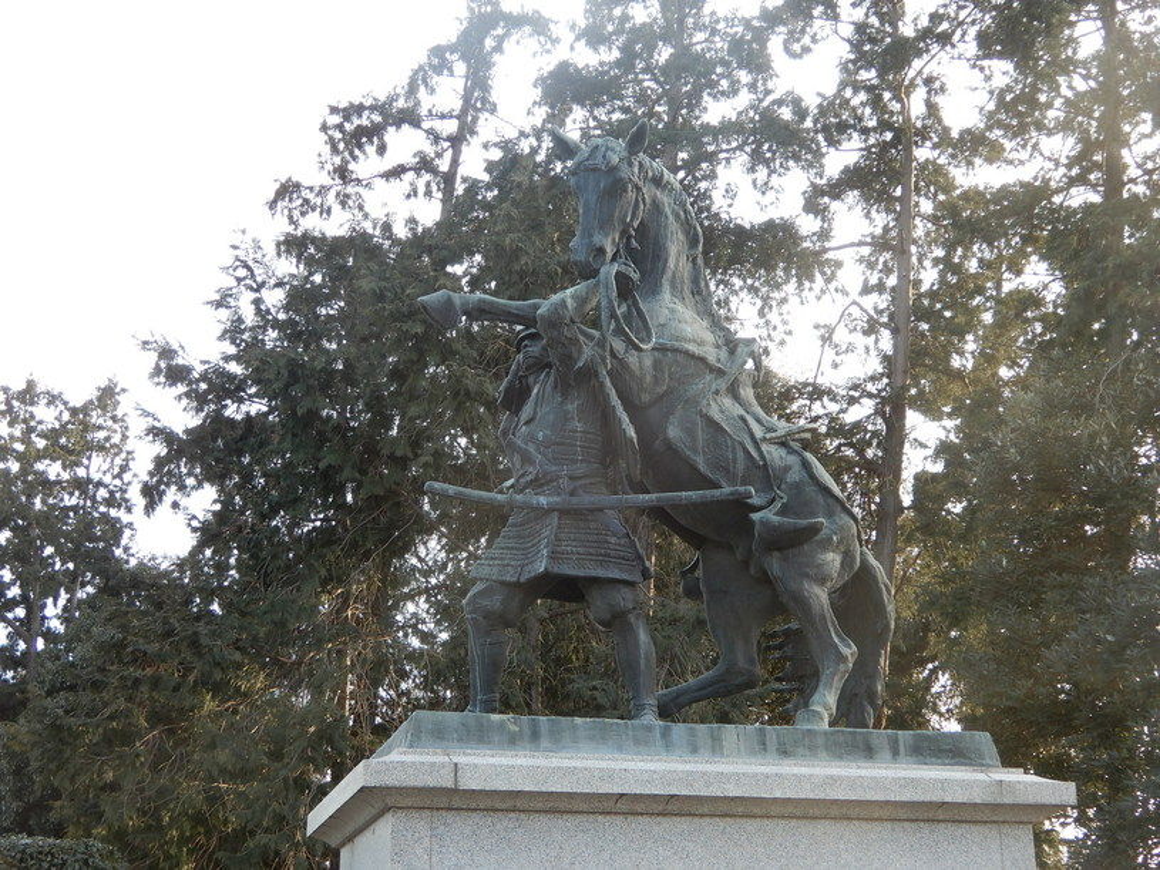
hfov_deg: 38.2
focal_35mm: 50
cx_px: 580
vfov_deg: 29.1
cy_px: 435
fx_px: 1675
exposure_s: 1/60
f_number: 4
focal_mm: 8.9
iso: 80
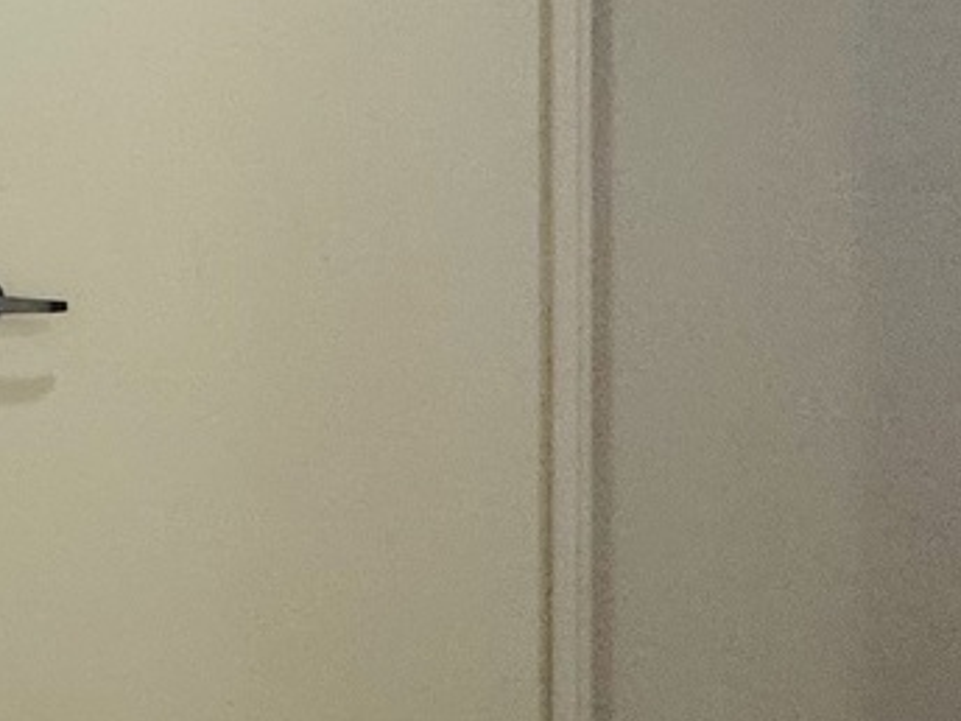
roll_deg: +1.6
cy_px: 130
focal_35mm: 61
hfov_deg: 19.6
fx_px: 1693
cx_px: -911
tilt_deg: -1.2
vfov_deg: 23.6
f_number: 2.2
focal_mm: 2.22
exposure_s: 1/100
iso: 125
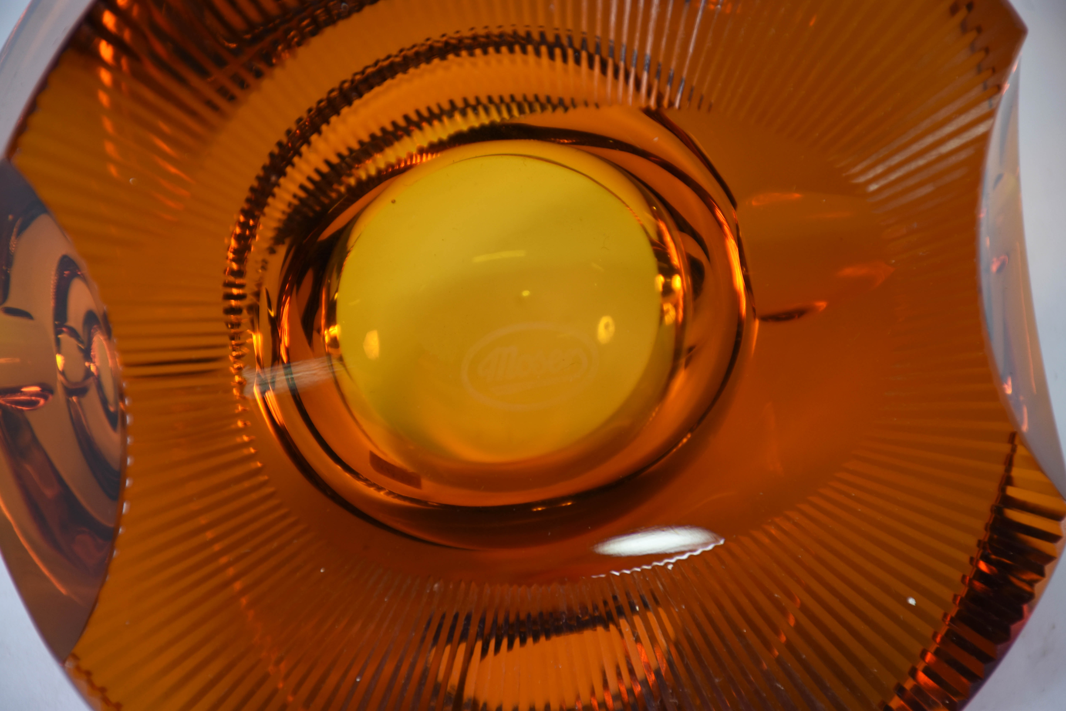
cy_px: 356
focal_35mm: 210
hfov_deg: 9.8
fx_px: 6218
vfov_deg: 6.5
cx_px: 533
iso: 200
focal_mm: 140
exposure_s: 1/50
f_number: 5.6
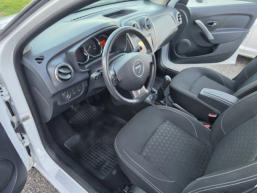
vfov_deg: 58.9
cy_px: 96
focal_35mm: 23
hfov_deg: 73.9
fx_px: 171
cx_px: 128
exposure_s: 1/100
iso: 80
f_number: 1.4
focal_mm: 6.5
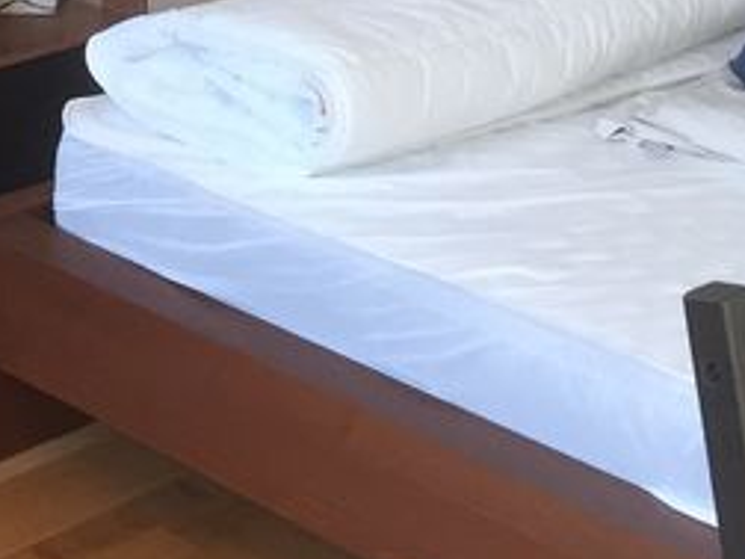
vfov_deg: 11.7
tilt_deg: -6.1
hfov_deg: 16.9
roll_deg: +0.3
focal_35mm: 115
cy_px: -524
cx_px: 74
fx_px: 2475
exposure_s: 1/33
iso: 50
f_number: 2.2
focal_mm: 4.15
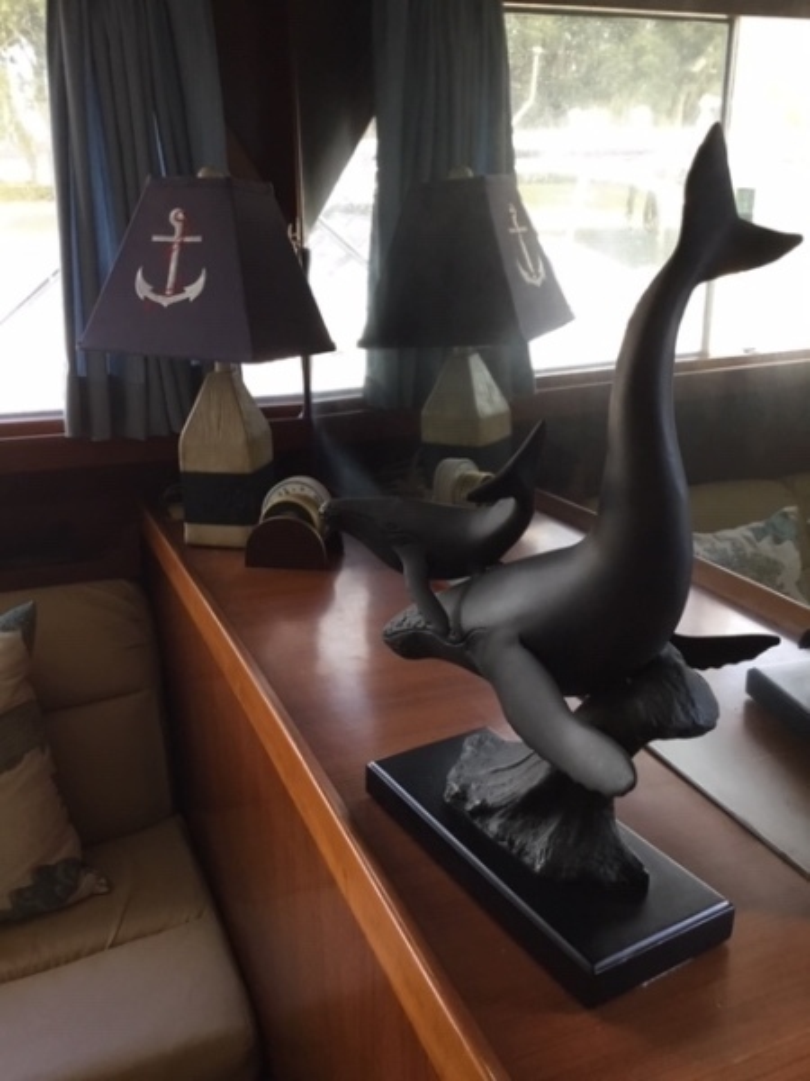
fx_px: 967
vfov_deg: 58.4
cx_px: 405
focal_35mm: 31
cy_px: 540
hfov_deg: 45.4
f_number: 2.4
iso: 100
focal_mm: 3.3
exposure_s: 1/30
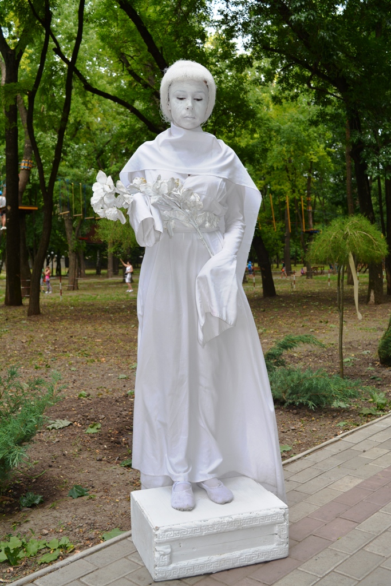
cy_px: 293
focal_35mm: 36
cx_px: 196
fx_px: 586
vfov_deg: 53.1
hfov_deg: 36.9
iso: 100
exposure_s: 1/100
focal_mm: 24
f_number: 5.6
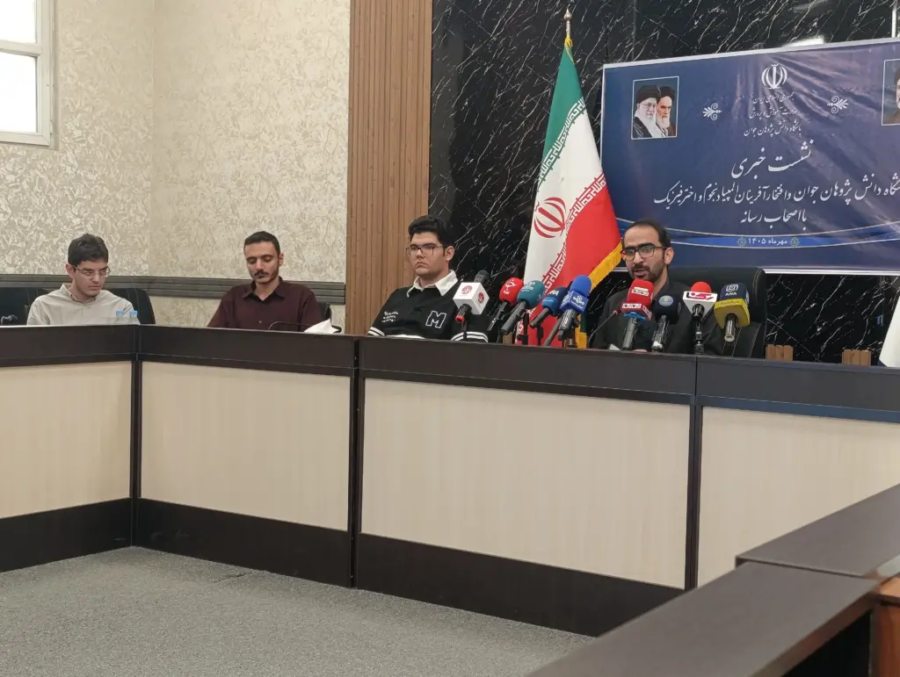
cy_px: 338
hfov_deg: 40.4
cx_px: 450
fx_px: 1224
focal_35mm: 47
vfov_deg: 31.0
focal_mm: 6.14
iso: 500
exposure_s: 1/99.9
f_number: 1.65
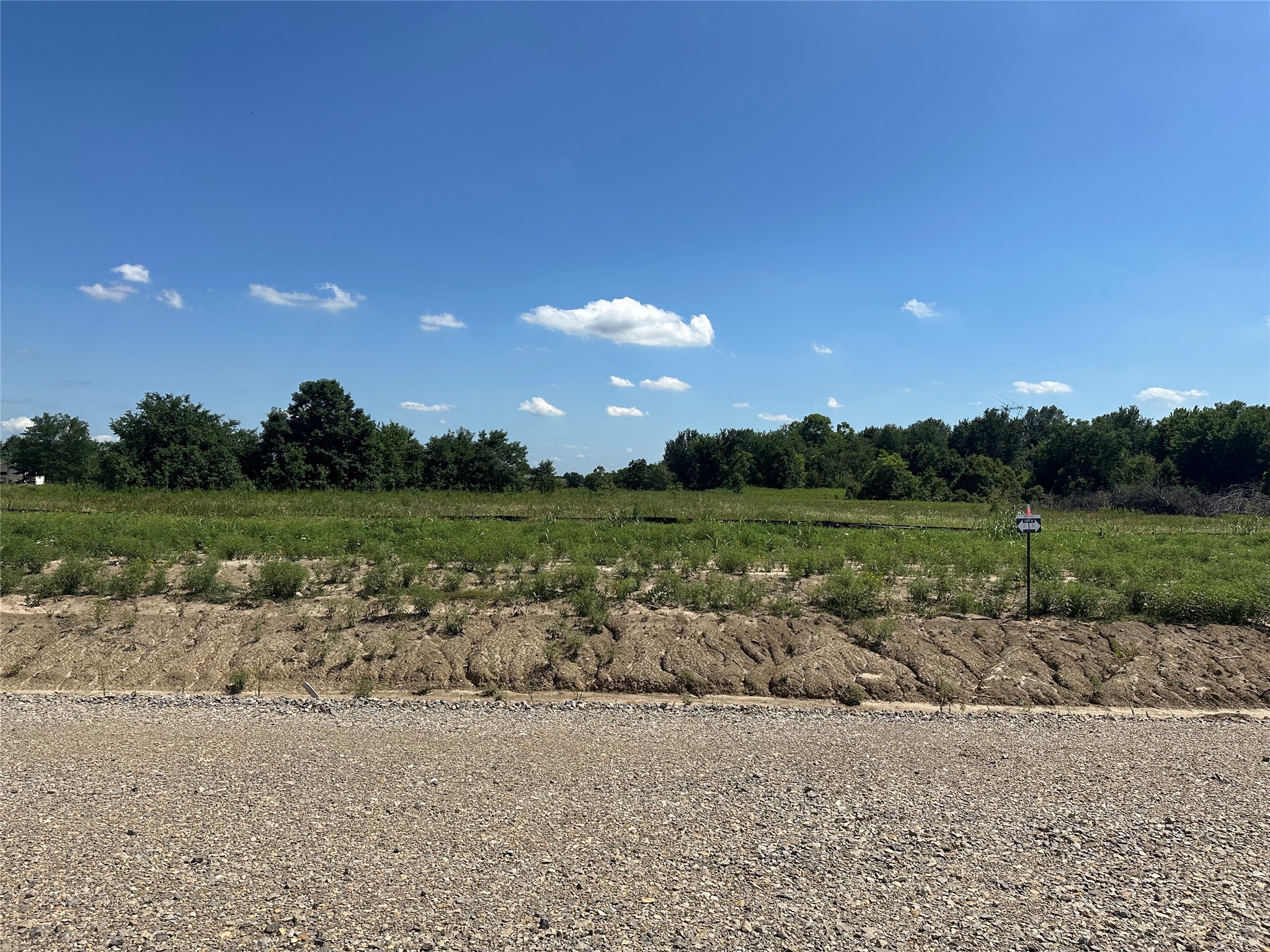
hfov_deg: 71.6
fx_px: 881
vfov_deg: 56.8
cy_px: 476
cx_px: 635
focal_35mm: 24
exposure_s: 1/7576
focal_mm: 6.86
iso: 80
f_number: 1.78
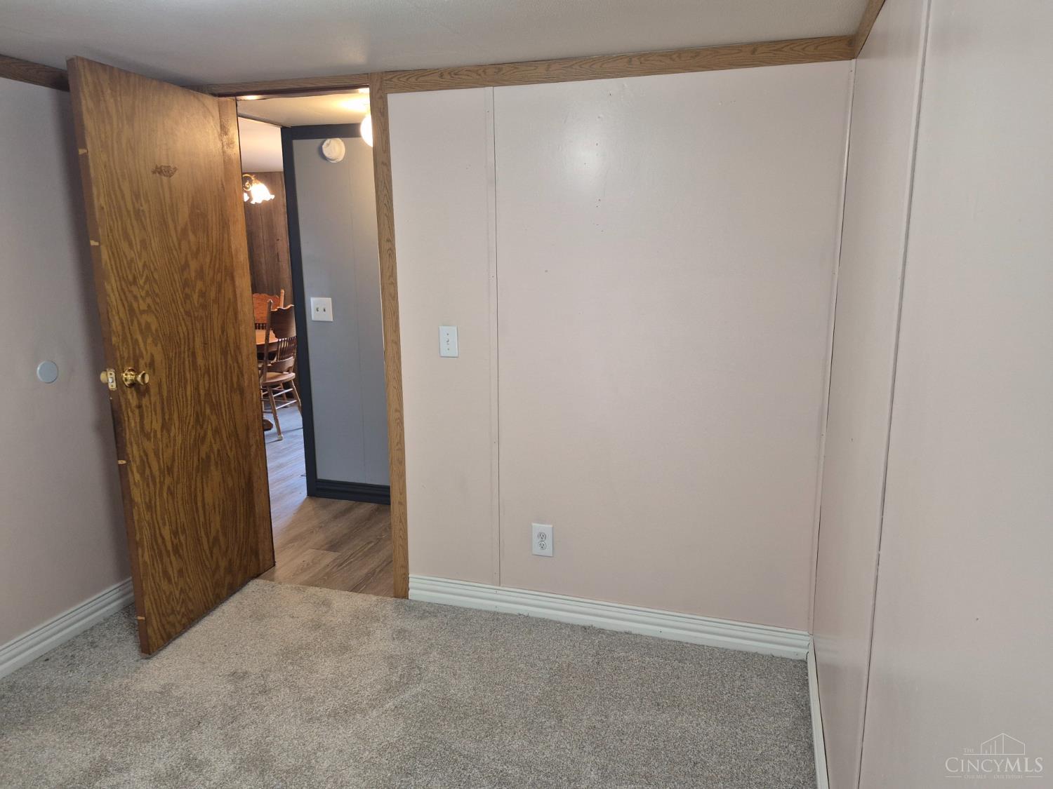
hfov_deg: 73.9
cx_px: 526
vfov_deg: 58.9
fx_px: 700
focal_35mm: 23
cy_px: 394
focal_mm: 5.4
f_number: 1.8
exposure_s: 1/120
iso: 400
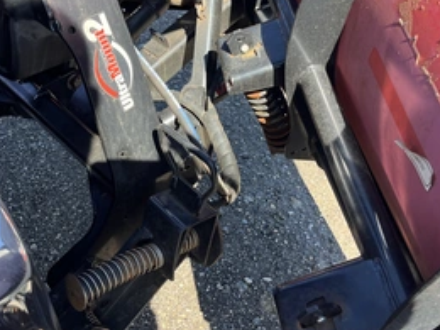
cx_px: 237
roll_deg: -10.4
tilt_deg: -42.4
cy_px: 122
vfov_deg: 35.7
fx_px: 508
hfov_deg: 46.8
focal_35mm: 40
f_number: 1.6
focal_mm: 5.1
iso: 50
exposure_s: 1/394
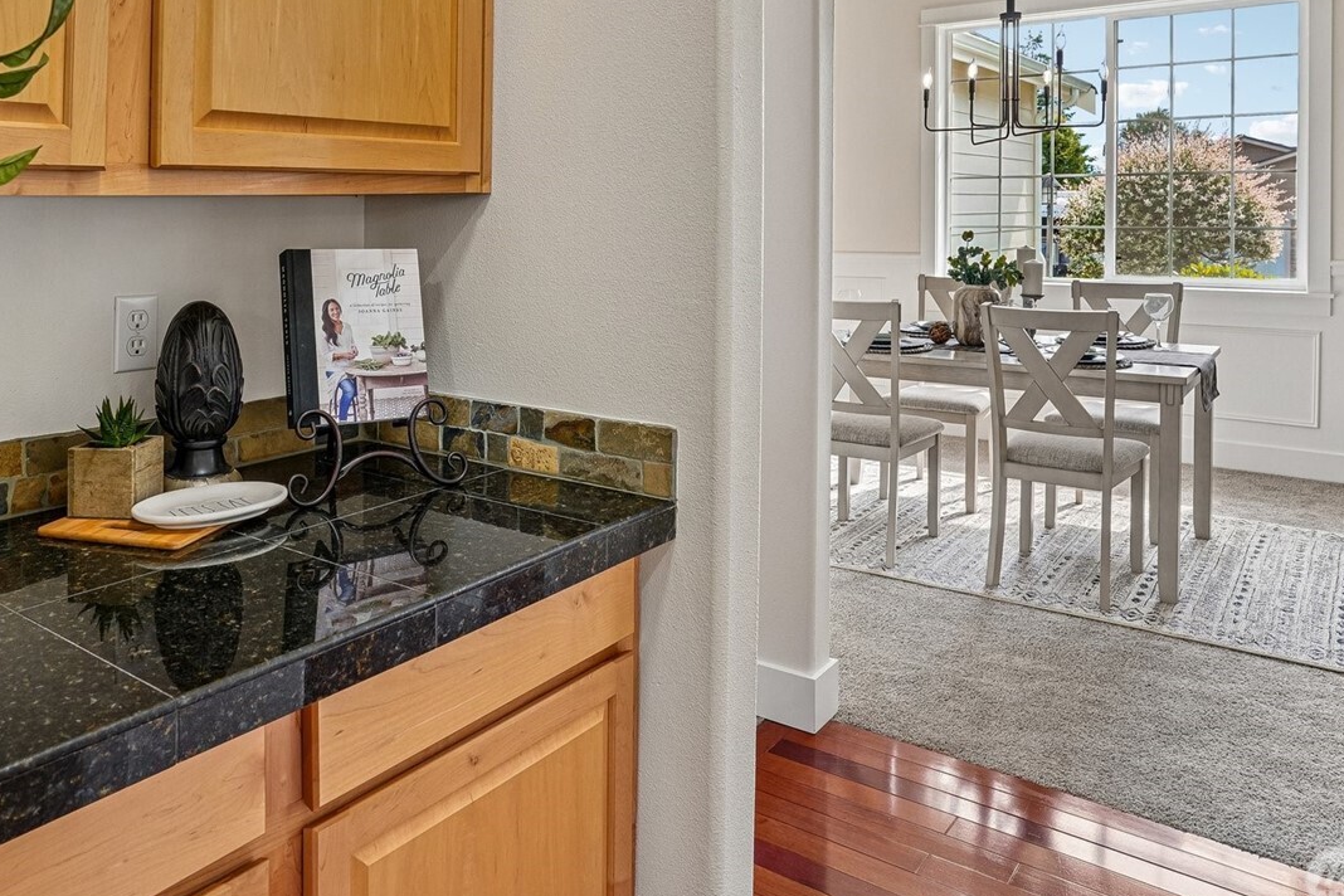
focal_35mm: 27
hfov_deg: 66.8
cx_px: 544
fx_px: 1008
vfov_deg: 46.1
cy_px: 216
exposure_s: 1/20
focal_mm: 17
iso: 400
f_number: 8
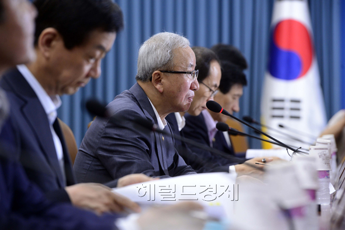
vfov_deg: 7.2
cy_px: 115
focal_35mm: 190
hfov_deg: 10.8
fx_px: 1820
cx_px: 172
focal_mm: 190
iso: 2000
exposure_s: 1/125
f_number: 5.6
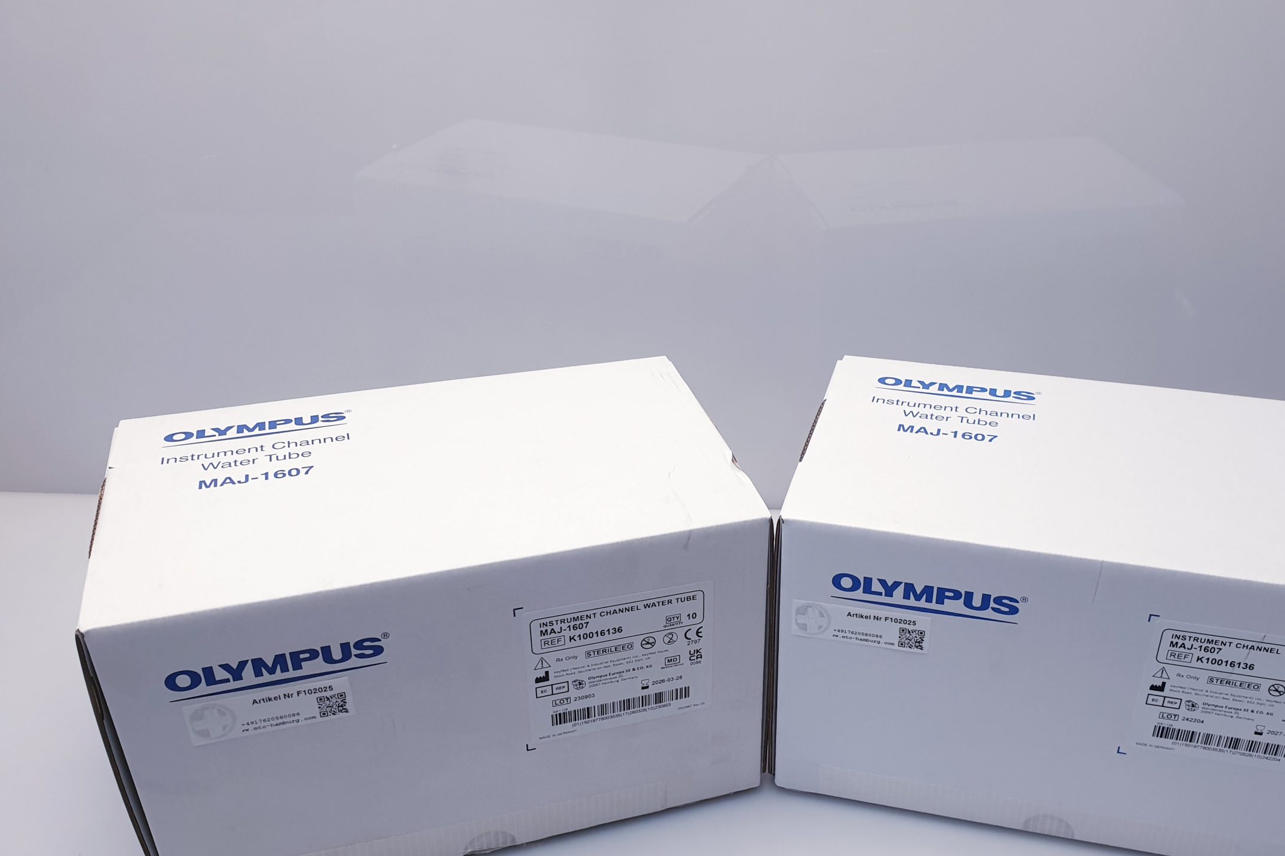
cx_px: 753
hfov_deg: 58.4
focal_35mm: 32
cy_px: 539
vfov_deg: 40.8
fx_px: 1142
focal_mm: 4.3
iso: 80
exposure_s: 1/100
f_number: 2.4
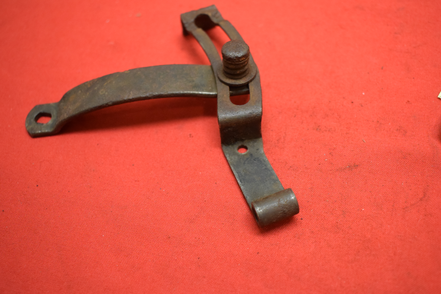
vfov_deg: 33.0
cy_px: 147
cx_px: 220
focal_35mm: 40
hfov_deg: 47.9
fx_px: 496
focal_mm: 27
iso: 2000
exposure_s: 1/100
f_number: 5
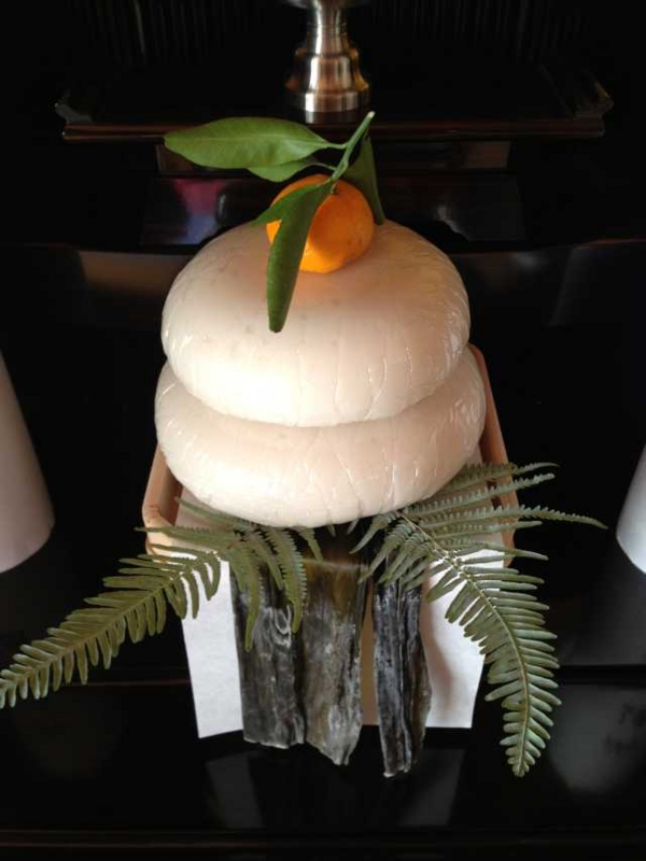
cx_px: 323
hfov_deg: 42.9
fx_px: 821
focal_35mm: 33
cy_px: 430
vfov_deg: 55.4
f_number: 2.4
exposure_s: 1/20
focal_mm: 4.13
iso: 64
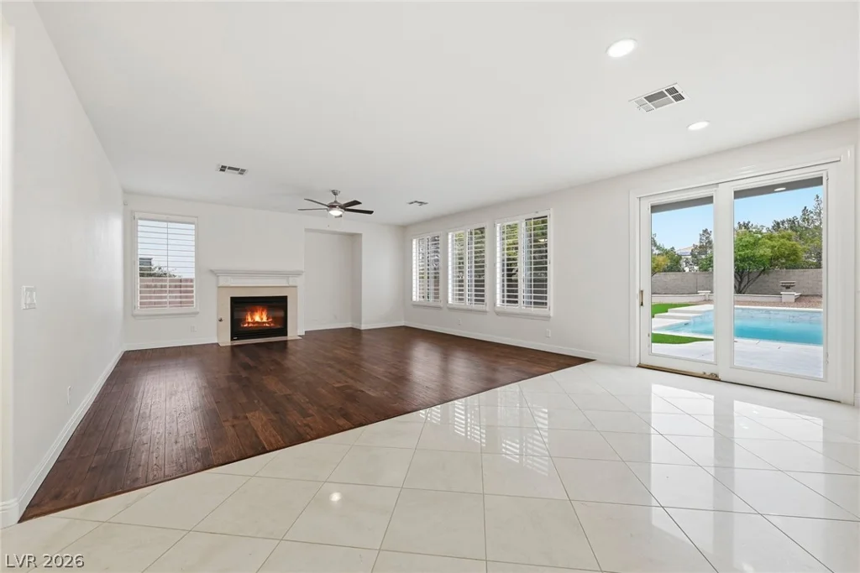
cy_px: 286
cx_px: 430
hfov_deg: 104.2
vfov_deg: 81.2
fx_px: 334
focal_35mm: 14
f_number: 10
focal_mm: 14
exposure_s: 1/160
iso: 500
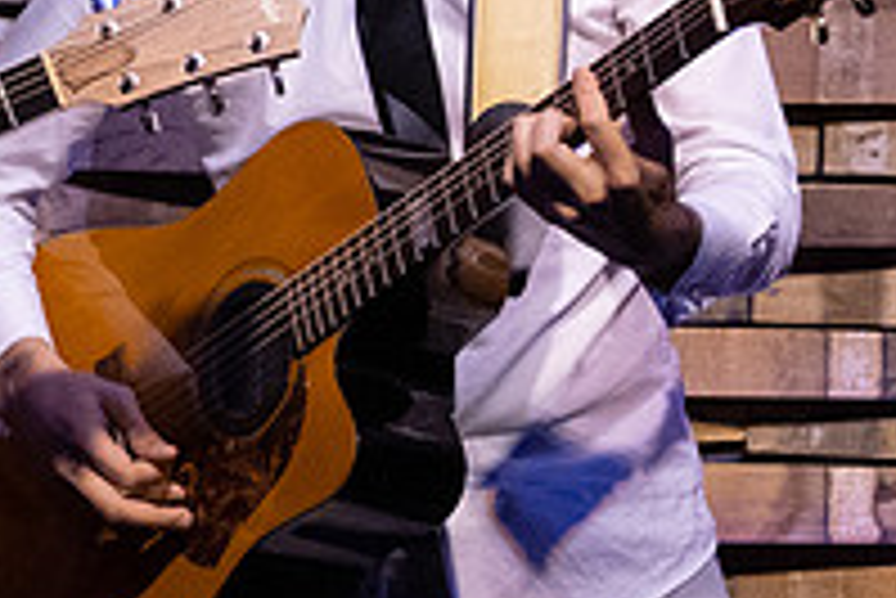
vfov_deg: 2.7
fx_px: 12727
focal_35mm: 511
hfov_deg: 4.0
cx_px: -117
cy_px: 80
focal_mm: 130
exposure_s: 1/200
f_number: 6.3
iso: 6400
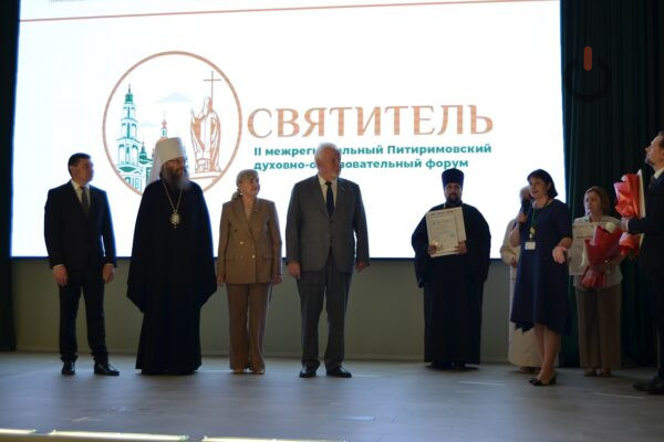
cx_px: 332
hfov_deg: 38.9
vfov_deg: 26.5
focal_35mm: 51
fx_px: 941
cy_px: 221
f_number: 4.5
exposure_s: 1/60
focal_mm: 34
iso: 250
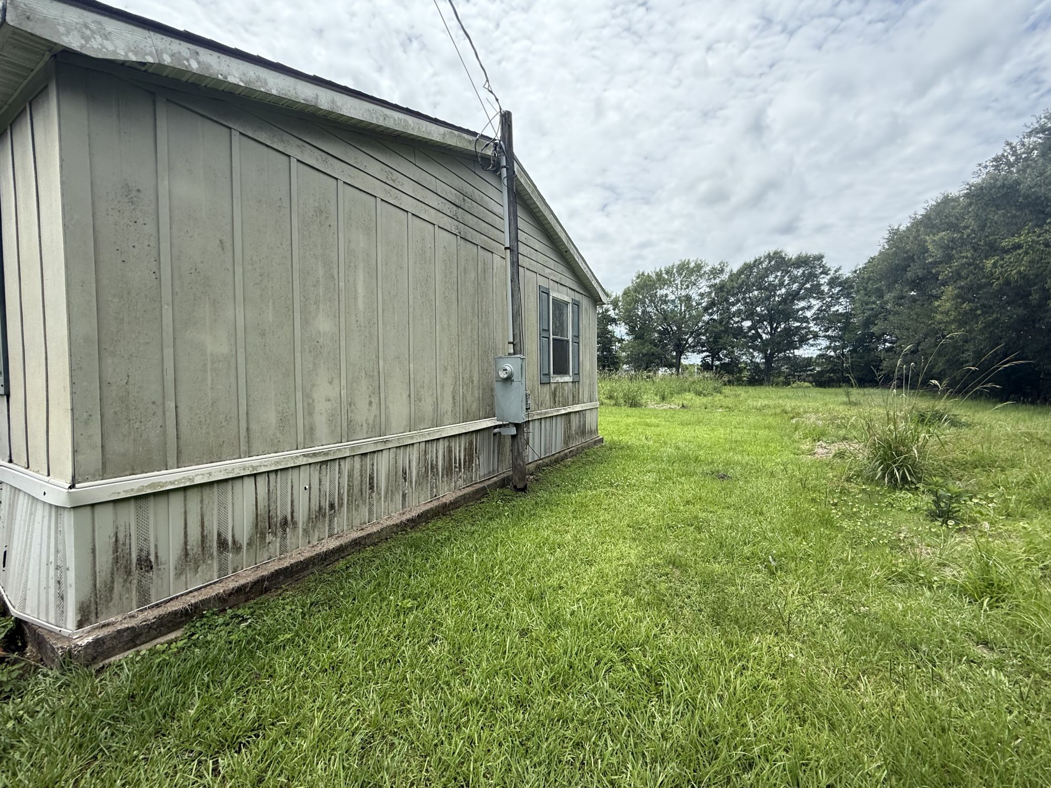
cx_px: 526
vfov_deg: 85.7
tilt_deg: -0.4
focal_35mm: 14
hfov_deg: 102.1
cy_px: 394
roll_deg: +1.5
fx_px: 425
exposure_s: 1/1017
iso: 64
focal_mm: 2.22
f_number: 2.2
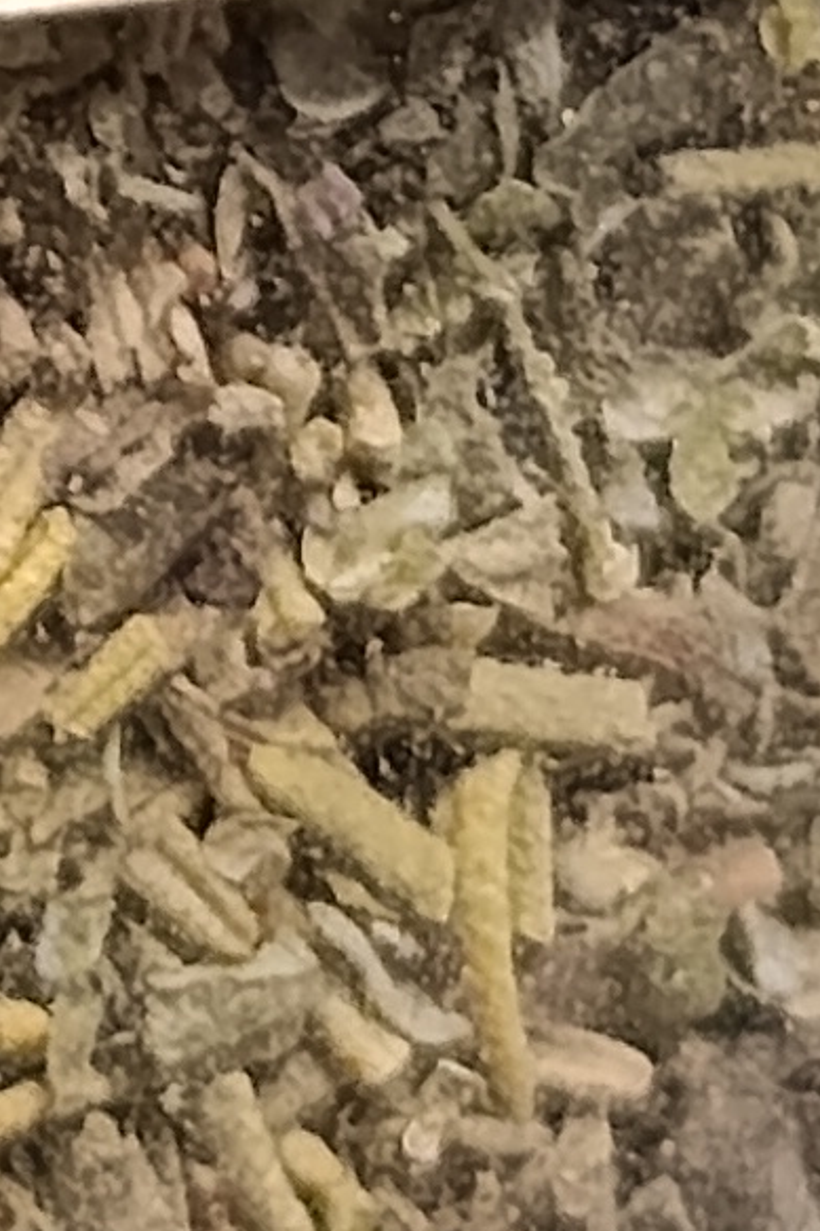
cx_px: -407
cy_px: -1326
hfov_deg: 4.1
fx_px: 11452
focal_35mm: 335
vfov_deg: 6.0
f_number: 1.65
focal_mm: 6.11
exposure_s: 1/100
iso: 800
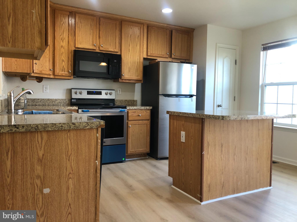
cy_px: 111
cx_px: 148
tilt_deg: -1.1
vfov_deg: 49.7
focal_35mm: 28
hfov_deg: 63.4
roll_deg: -0.4
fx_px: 240
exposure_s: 1/24
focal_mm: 3.99
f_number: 1.8
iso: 32
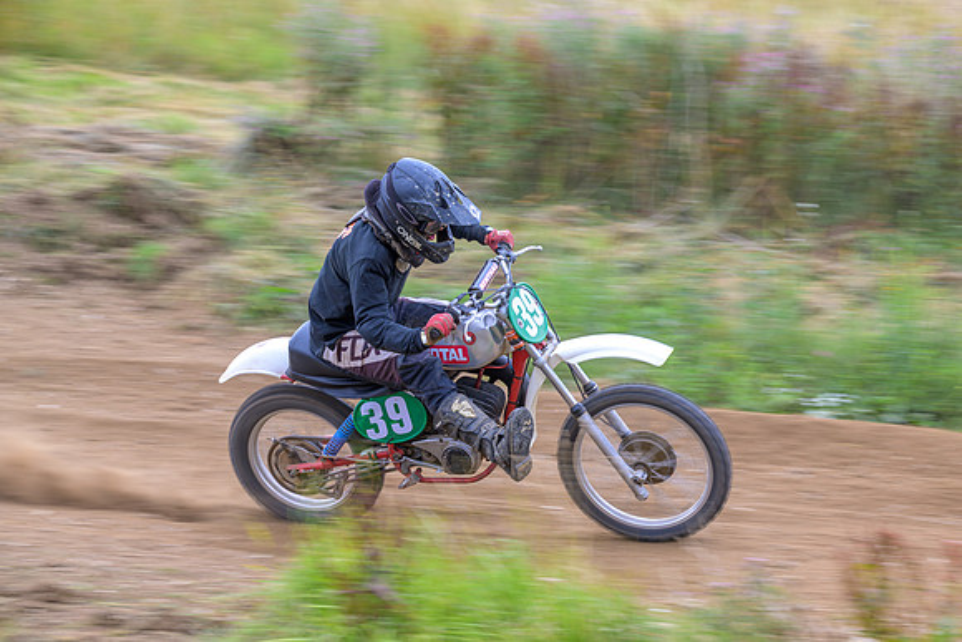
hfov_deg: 23.6
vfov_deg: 15.9
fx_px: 2299
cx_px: 481
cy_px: 321
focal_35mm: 86
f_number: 5
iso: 64
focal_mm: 86
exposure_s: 1/100
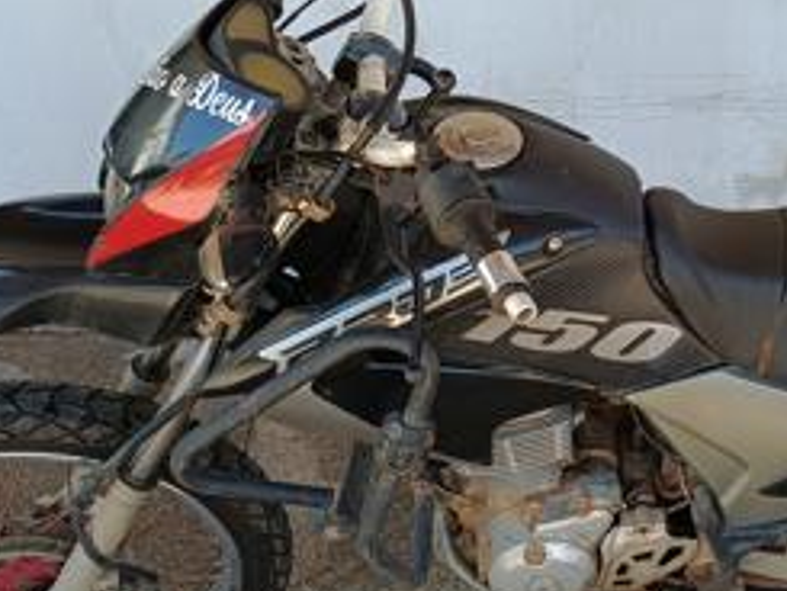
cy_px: 173
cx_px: 646
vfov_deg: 21.5
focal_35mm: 68
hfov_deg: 27.9
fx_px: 1547
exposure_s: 1/170
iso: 143
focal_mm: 4.81
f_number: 1.8
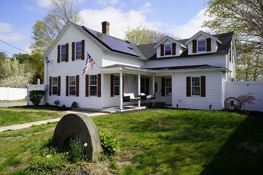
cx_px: 132
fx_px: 197
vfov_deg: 47.9
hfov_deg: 67.4
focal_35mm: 27
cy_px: 88
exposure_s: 1/500
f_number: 4.5
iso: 100
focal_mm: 18
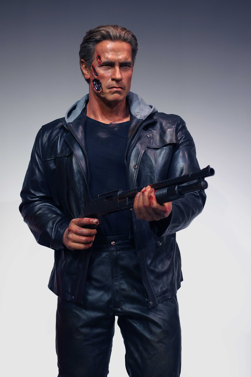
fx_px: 545
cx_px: 126
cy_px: 188
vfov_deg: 38.2
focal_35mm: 52
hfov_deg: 25.9
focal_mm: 35
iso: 200
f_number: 3.5
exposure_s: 1/80
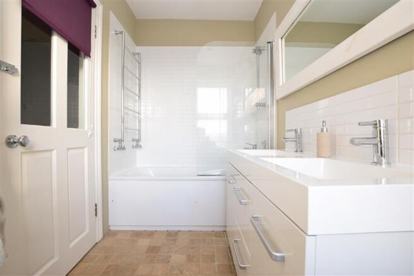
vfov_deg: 77.3
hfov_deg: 100.4
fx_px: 172
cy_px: 138
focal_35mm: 15
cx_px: 207
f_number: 11
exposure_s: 1/10
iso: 400
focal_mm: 10
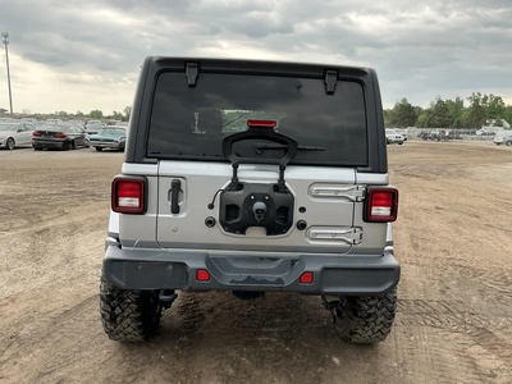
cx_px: 256
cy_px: 192
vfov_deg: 49.7
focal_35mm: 28
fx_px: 414
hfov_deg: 63.4
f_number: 1.8
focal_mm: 3
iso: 20
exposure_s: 1/190
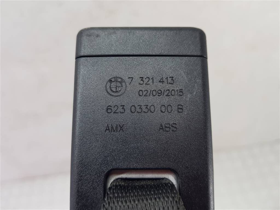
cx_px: 140
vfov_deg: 53.1
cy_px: 105
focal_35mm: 26
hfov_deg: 67.3
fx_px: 210
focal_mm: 4.2
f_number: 1.7
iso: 100
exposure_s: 1/100
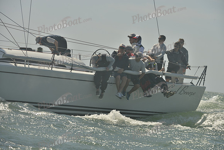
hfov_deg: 10.3
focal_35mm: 200
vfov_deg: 6.9
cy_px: 75
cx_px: 112
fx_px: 1245
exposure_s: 1/1250
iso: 280
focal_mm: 200
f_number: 9
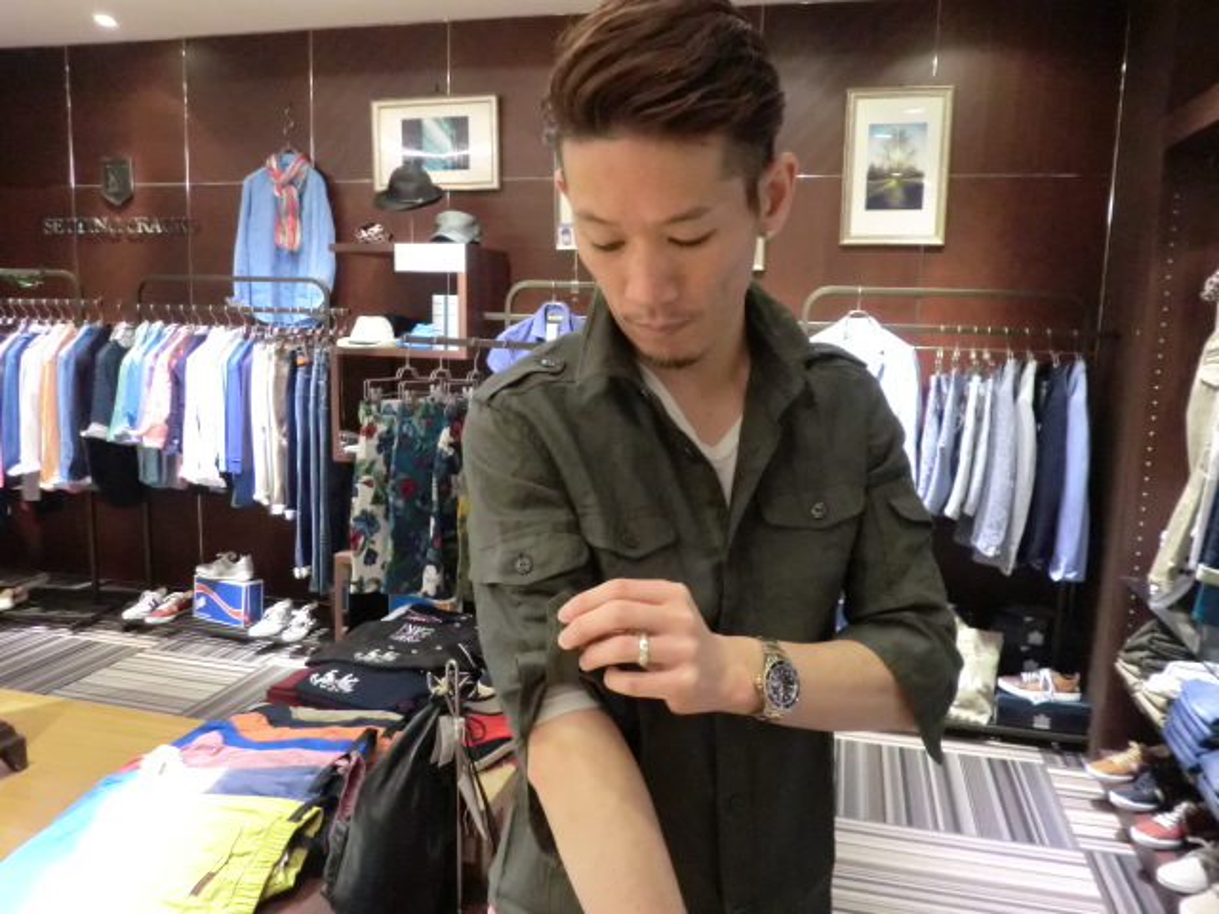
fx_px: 916
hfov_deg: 67.3
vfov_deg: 53.1
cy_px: 457
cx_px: 610
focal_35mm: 26
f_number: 2.8
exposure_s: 1/60
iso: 800
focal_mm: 4.7
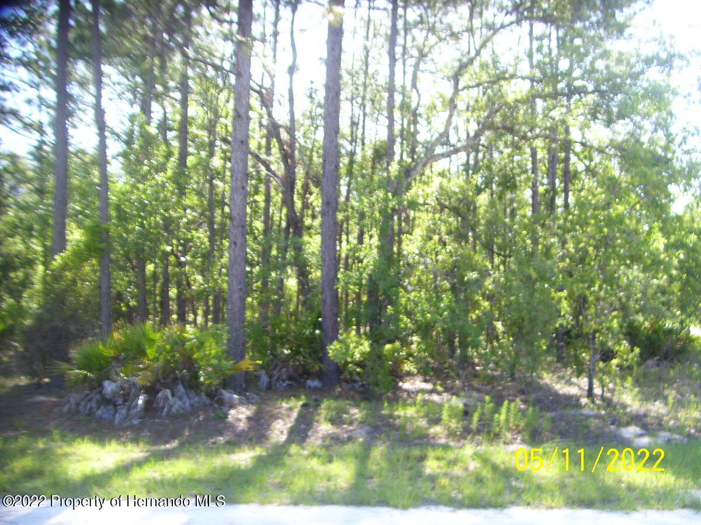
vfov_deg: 38.7
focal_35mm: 37
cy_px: 262
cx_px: 350
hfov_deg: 50.1
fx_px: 749
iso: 80
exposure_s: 1/125
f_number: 2.7
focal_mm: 6
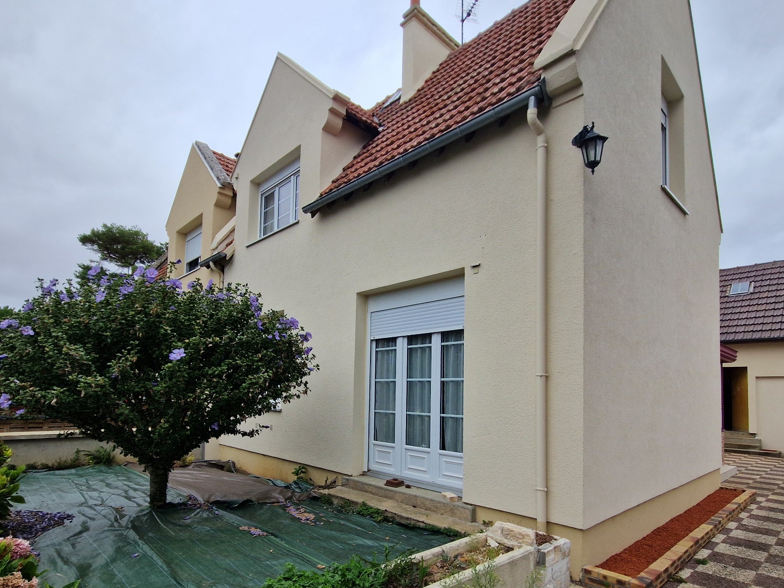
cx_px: 378
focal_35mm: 18
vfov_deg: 70.2
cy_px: 375
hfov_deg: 87.7
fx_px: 408
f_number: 2.2
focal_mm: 2.2
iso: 50
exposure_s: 1/2648
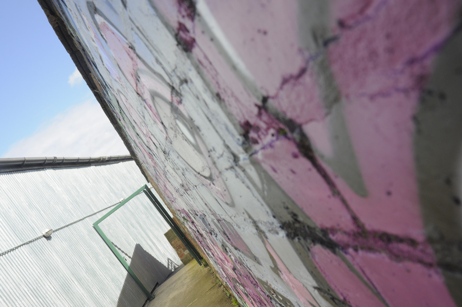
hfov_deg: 53.2
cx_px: 231
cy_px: 154
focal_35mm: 36
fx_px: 461
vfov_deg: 36.8
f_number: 11
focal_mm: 24
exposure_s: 1/320
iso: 500
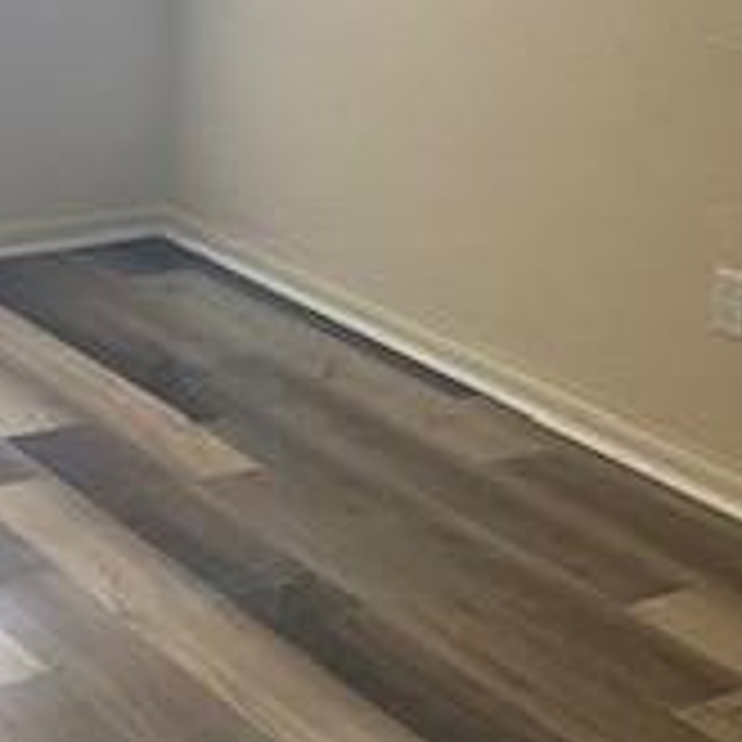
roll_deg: -1.7
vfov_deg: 19.1
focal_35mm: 89
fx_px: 2158
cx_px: 58
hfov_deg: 19.1
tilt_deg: -11.2
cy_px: 54
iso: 125
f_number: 1.8
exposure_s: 1/95
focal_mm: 4.25
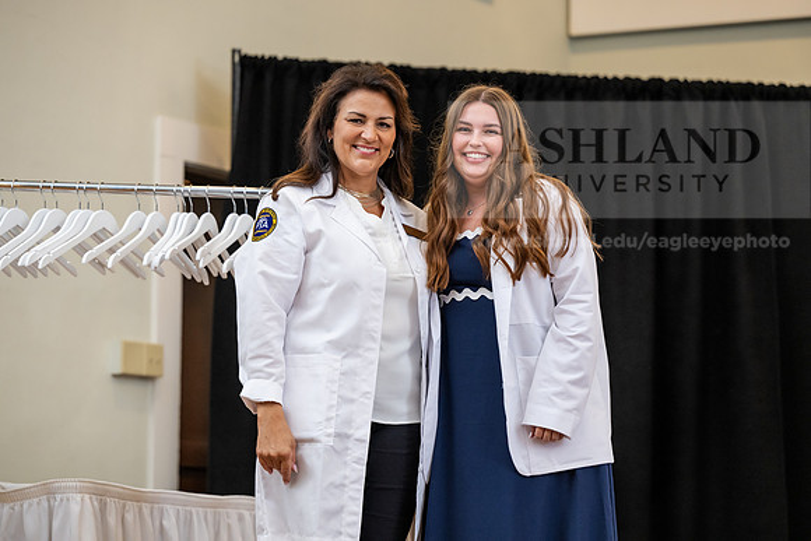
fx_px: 2704
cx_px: 406
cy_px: 270
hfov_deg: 17.1
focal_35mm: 120
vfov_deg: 11.4
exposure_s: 1/200
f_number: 3.5
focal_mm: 120
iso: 1600
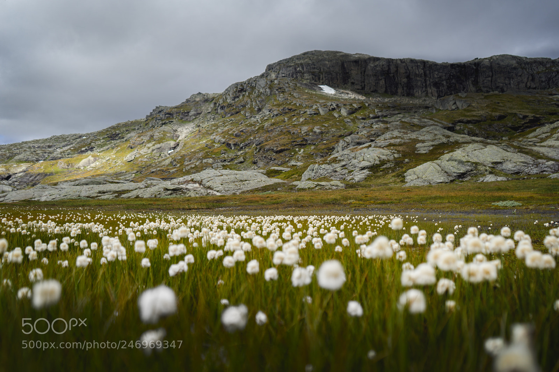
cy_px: 186
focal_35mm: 28
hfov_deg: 65.5
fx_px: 435
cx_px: 280
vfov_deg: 46.4
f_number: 3.5
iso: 100
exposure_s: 1/640
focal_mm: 28
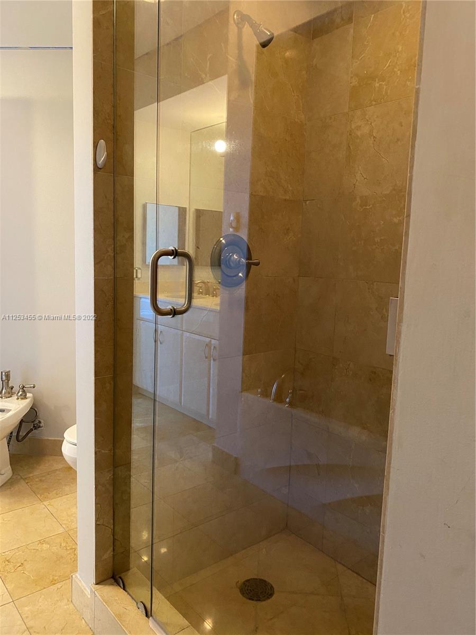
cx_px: 238
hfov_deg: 53.1
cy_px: 318
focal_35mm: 26
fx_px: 477
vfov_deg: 67.3
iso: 320
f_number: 1.8
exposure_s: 1/60
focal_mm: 4.25
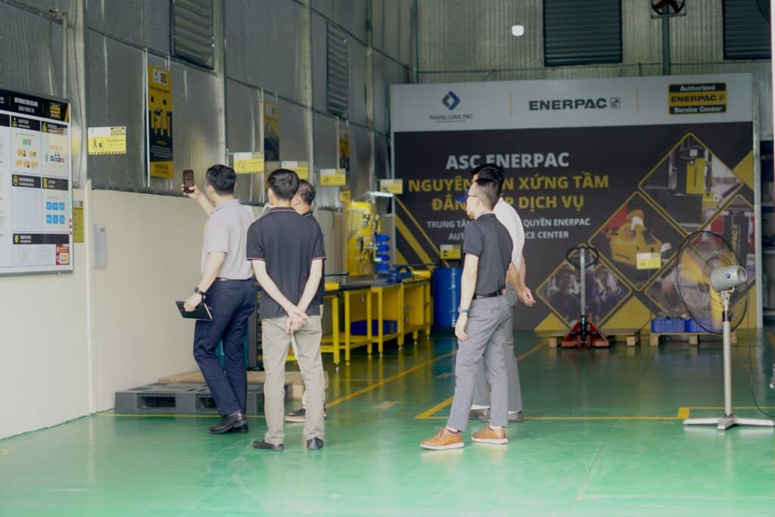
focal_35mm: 75
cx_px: 388
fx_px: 1615
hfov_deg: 27.0
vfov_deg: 18.2
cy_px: 258
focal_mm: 50
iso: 100
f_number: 1.8
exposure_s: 1/200
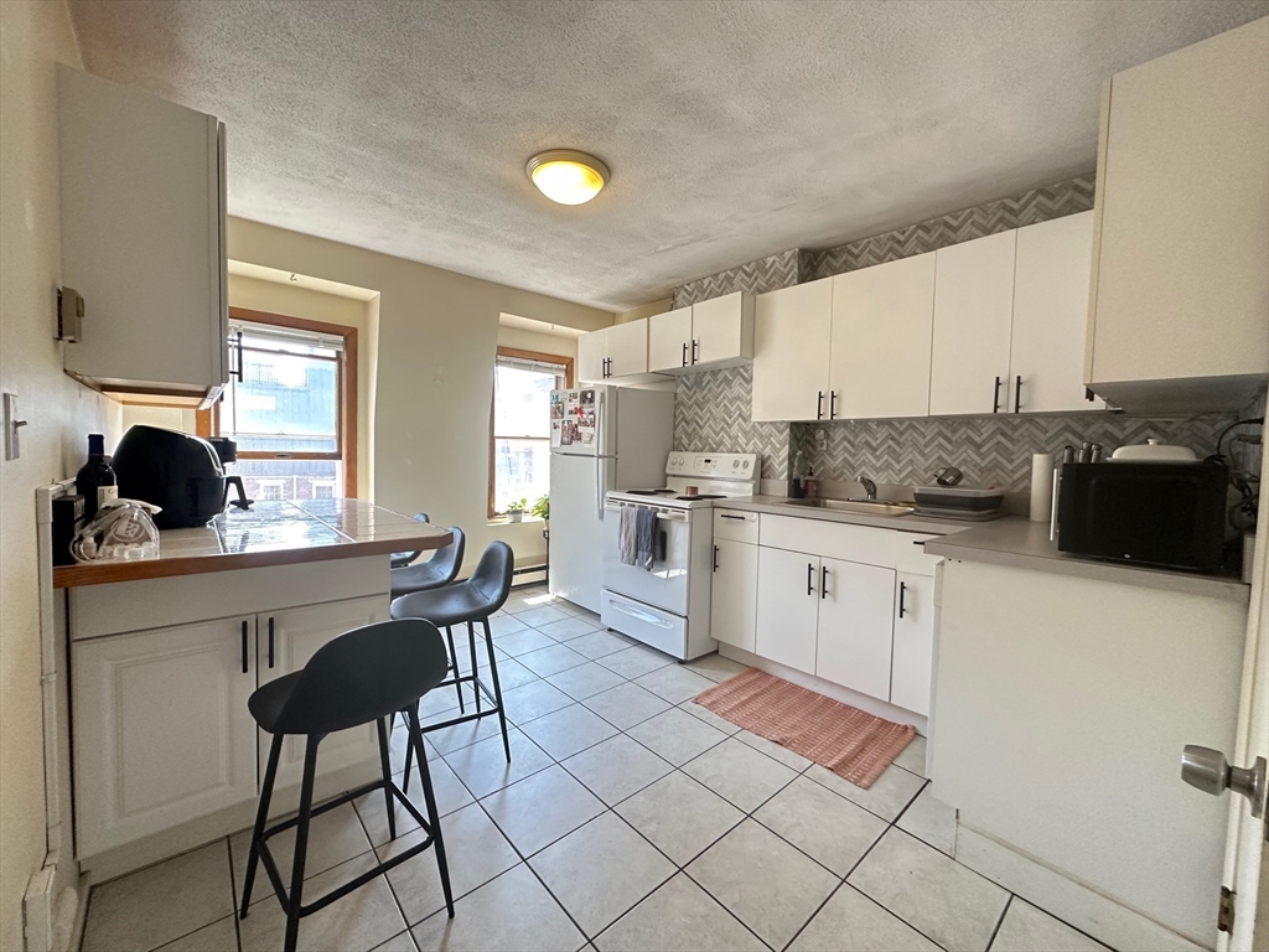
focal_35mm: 14
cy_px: 476
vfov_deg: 85.7
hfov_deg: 102.1
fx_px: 513
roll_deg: -1.7
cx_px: 634
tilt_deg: -2.8
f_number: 2.2
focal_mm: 2.22
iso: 320
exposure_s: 1/120
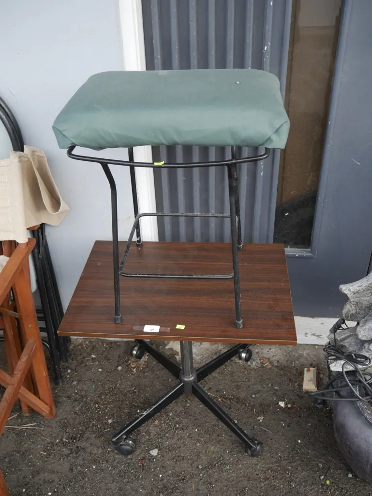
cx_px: 186
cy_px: 248
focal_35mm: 32
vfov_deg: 56.8
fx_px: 458
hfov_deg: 44.2
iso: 200
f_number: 3.6
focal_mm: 16
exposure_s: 1/100
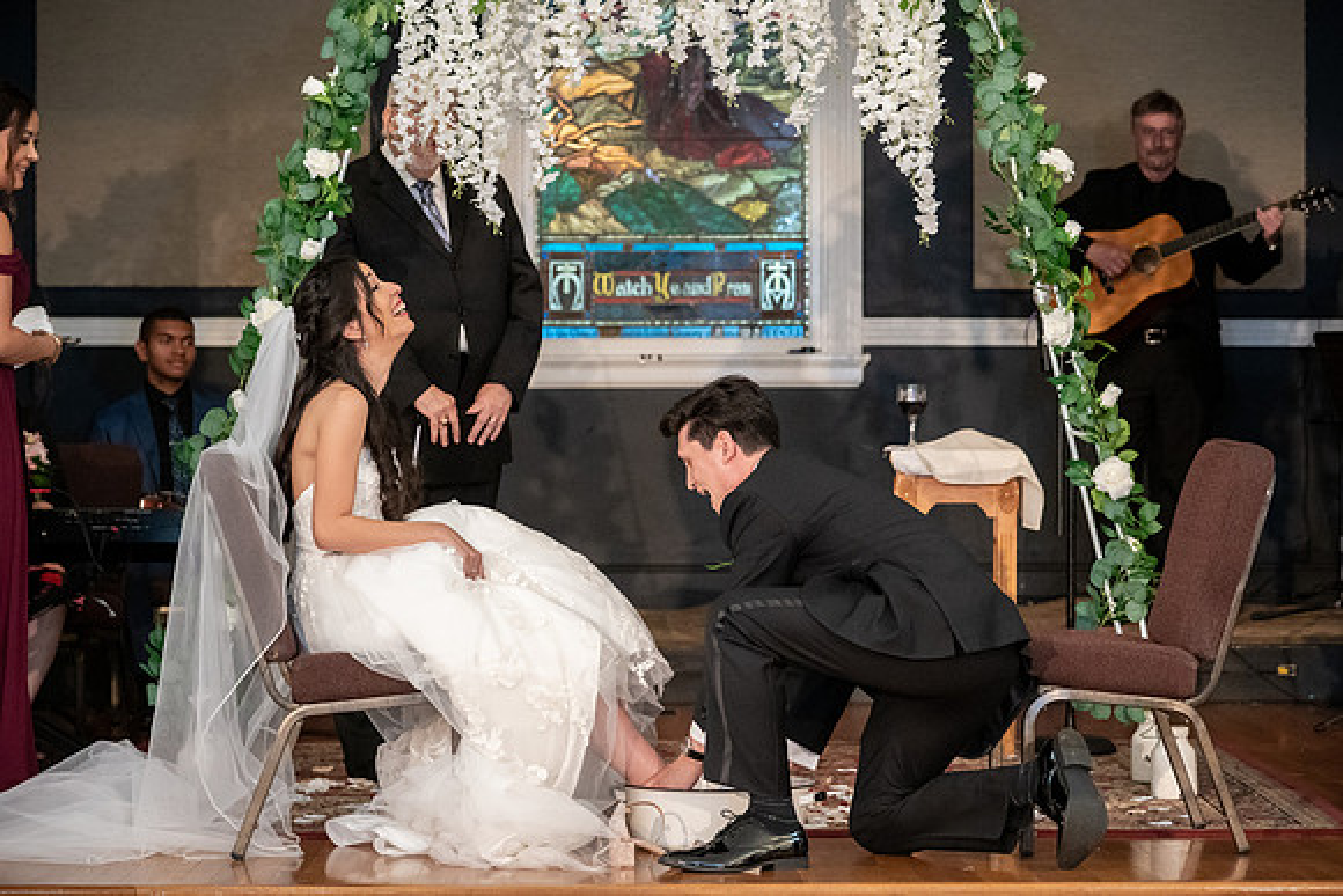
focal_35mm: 95
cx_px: 681
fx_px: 3560
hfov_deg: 21.4
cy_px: 448
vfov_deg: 14.3
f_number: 4
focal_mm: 93
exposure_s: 1/250
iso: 8000
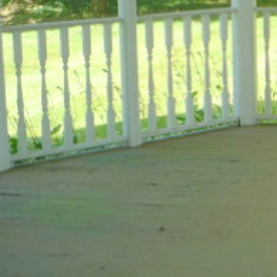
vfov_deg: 19.5
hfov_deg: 18.5
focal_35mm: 87
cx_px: 368
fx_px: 788
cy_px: 11
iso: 100
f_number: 3.5
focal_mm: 5.2
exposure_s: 1/100
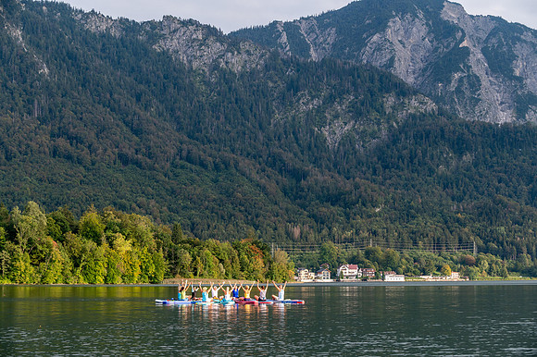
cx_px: 268
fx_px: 1044
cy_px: 178
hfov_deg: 28.9
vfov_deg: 19.4
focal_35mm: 70
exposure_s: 1/1250
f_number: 5
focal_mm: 70
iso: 640
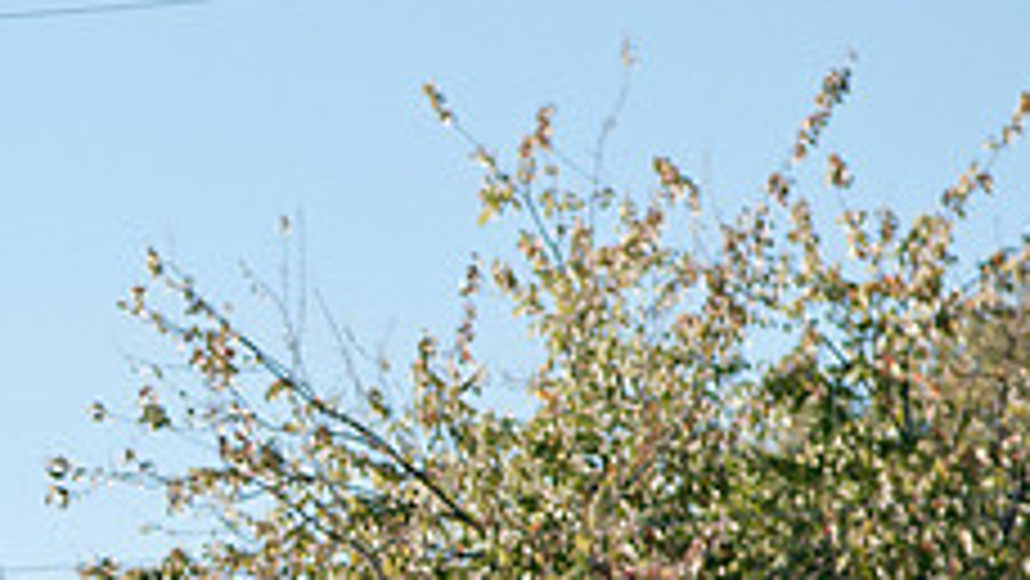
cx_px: -198
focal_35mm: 151
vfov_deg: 8.0
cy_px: 686
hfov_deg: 13.8
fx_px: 4125
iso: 250
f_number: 4
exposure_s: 1/1600
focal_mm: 38
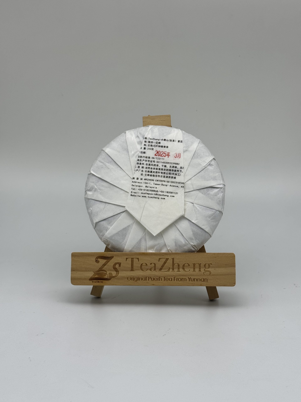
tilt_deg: -13.1
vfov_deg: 39.7
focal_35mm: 48
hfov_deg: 30.3
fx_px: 557
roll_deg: -0.2
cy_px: 201
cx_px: 150
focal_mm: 6.76
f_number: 1.78
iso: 64
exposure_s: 1/232
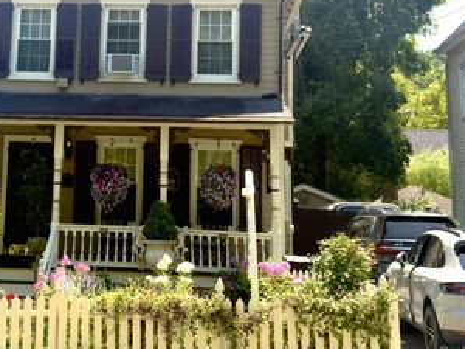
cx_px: 129
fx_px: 537
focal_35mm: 40
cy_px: 69
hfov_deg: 45.5
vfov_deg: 34.8
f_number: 1.78
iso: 64
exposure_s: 1/5348
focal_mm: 6.76
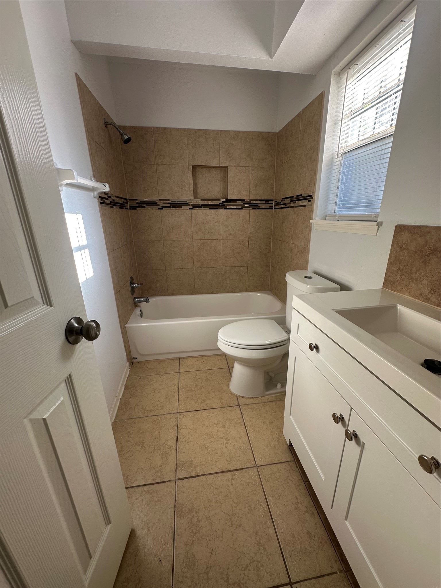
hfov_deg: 85.7
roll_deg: +0.2
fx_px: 238
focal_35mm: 14
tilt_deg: -16.9
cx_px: 220
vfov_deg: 102.1
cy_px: 294
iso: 50
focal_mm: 2.22
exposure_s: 1/99
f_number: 2.2
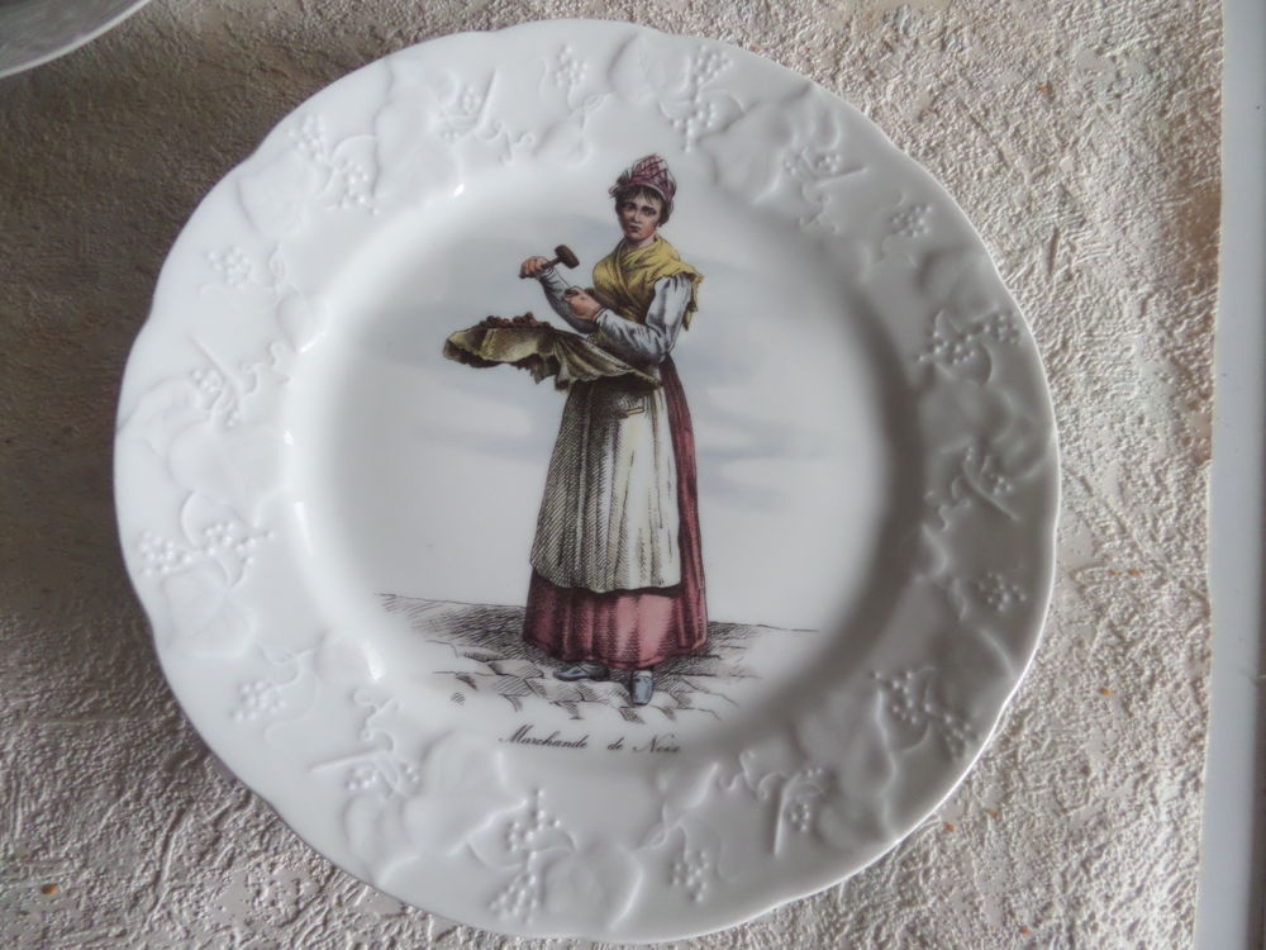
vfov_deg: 56.8
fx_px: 878
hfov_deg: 71.6
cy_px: 475
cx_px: 633
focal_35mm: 24
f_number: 3.2
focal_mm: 4
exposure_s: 1/10
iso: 400
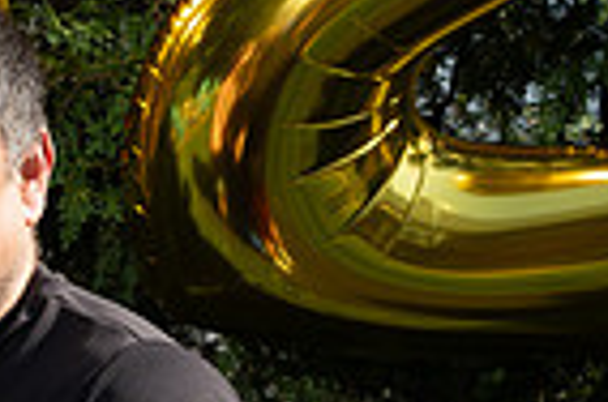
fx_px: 4280
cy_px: 614
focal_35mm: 254
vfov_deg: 5.3
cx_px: -527
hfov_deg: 7.8
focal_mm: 62
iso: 100
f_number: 6.3
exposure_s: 1/250
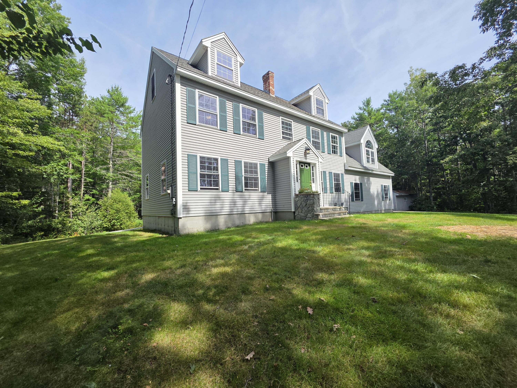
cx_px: 258
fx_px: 194
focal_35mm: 13
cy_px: 194
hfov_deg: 106.2
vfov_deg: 89.9
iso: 40
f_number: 1.9
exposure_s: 1/1053
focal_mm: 2.2
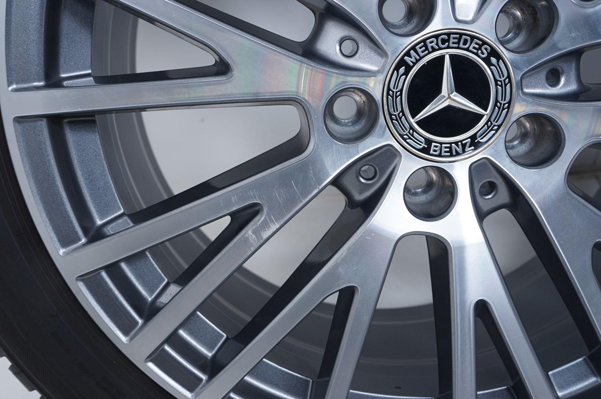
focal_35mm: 33
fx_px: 550
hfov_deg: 57.3
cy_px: 200
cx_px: 300
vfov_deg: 39.9
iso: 250
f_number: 7.1
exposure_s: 1/100
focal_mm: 33
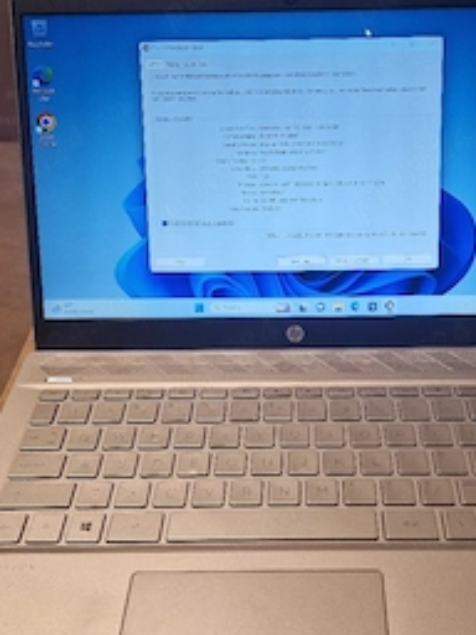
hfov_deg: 39.5
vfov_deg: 51.0
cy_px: 382
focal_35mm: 36
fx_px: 660
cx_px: 290
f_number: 1.8
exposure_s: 1/59.2
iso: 100
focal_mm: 6.4
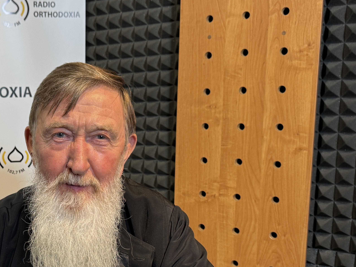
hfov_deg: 33.9
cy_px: 209
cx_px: 47
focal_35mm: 54
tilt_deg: -10.6
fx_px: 555
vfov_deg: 26.6
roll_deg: +1.5
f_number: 1.78
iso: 125
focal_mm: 6.76
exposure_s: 1/50
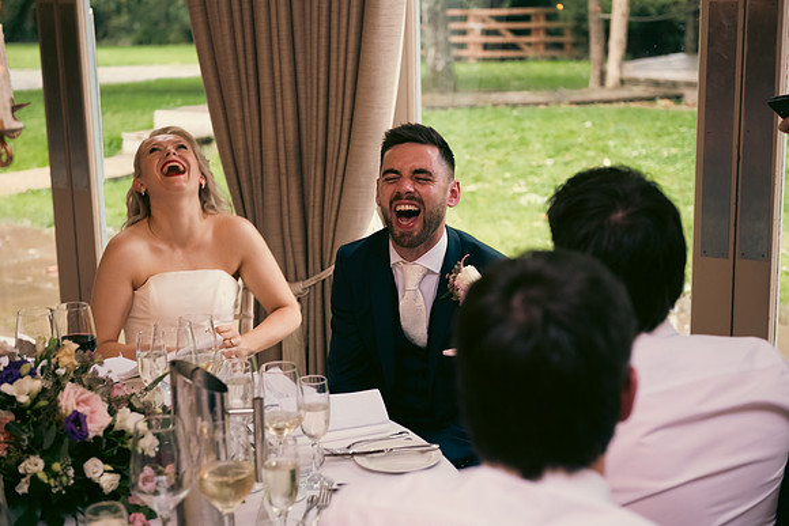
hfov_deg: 34.5
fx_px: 1271
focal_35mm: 58
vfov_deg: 23.4
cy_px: 263
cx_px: 394
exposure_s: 1/160
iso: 1000
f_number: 3.5
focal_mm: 58
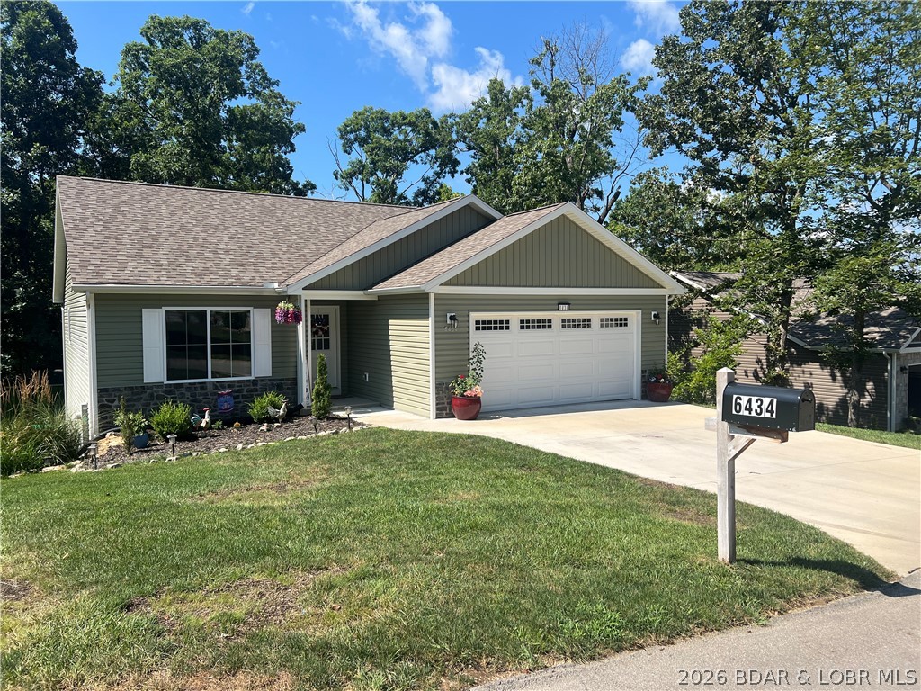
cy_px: 346
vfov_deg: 53.1
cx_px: 460
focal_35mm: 26
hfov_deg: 67.3
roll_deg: +1.0
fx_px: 692
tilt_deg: -1.7
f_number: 1.5
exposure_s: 1/3257
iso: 50
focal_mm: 5.7
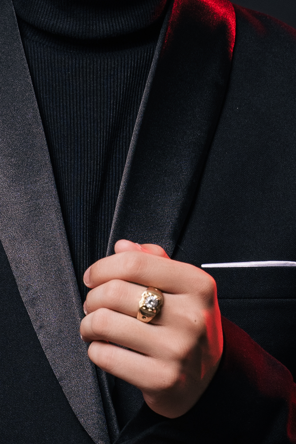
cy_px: 261
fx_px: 3207
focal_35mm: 260
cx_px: 79
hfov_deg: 5.3
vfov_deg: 7.9
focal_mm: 66
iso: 320
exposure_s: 1/100
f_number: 6.3
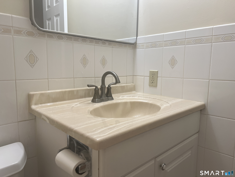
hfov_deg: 67.3
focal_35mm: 26
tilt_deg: -8.0
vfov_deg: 53.1
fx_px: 177
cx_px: 118
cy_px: 88
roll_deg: -0.1
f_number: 1.5
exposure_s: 1/120
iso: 80
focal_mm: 5.7
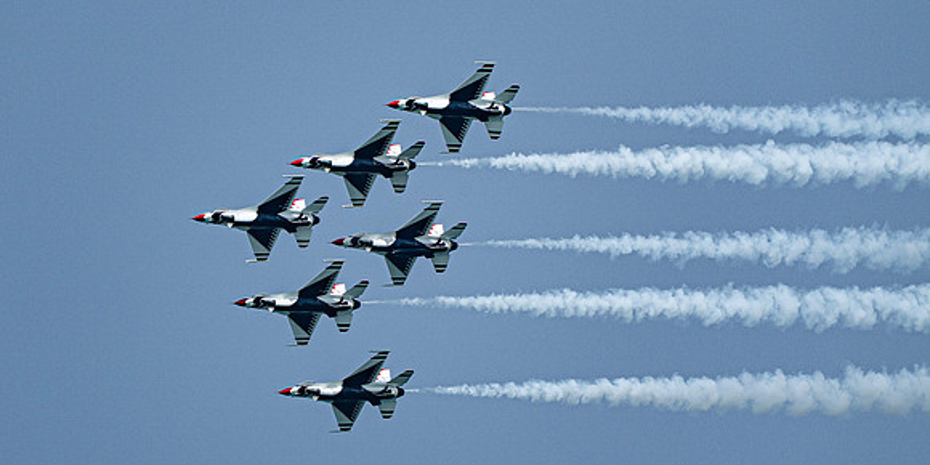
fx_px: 17271
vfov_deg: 1.5
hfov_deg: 3.1
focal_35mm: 719
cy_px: 253
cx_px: 440
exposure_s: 1/2000
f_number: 10
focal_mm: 400
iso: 640
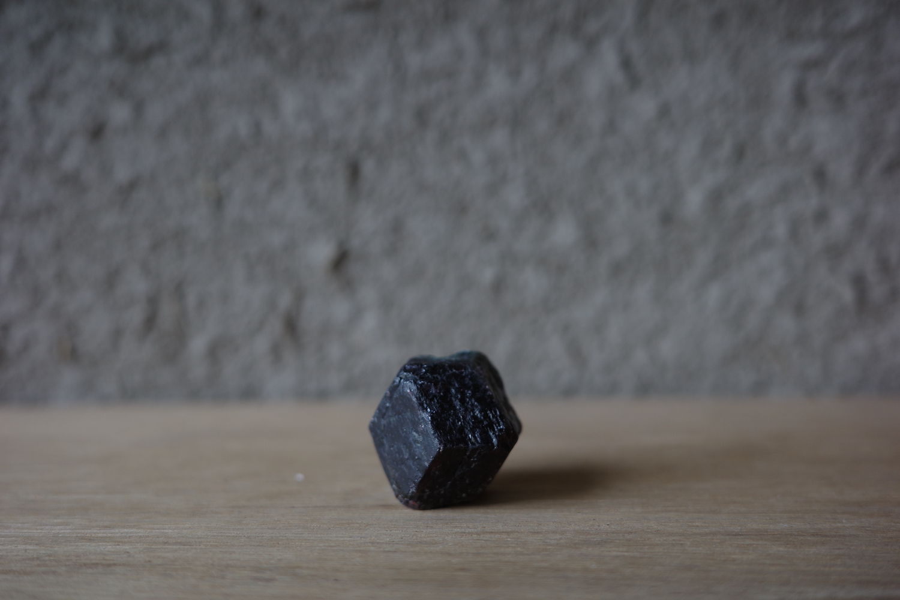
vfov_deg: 33.4
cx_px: 450
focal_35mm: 40
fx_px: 1000
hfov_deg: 48.5
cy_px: 300
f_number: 2.8
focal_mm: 26
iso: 200
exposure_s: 1/100
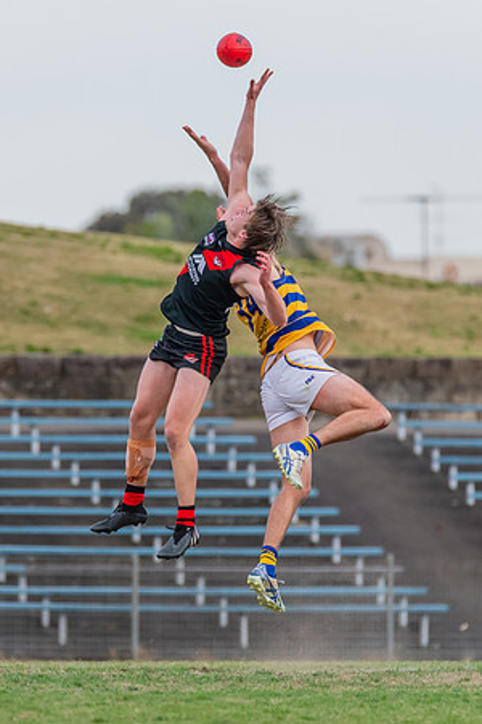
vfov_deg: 2.7
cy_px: 388
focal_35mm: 768
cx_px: 122
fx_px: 15413
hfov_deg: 1.8
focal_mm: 460
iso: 1000
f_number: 6.3
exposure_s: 1/1600
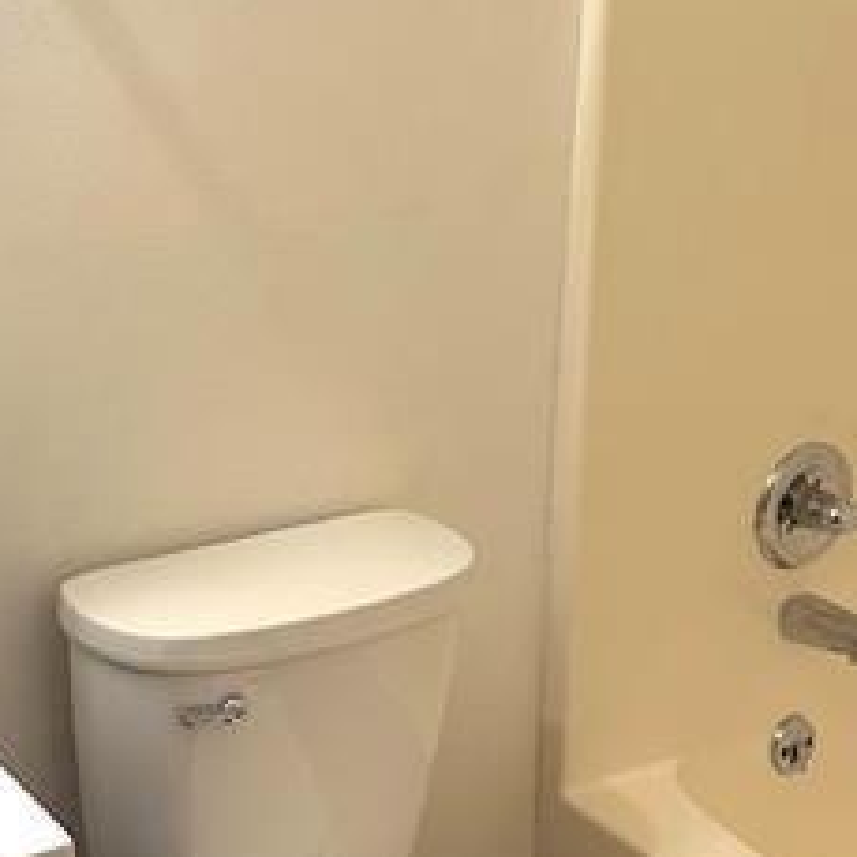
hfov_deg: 24.2
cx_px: 318
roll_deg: -2.8
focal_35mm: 71
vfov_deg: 24.0
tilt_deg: -11.9
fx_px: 1989
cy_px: 195
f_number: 1.78
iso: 125
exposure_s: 1/60
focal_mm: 6.86
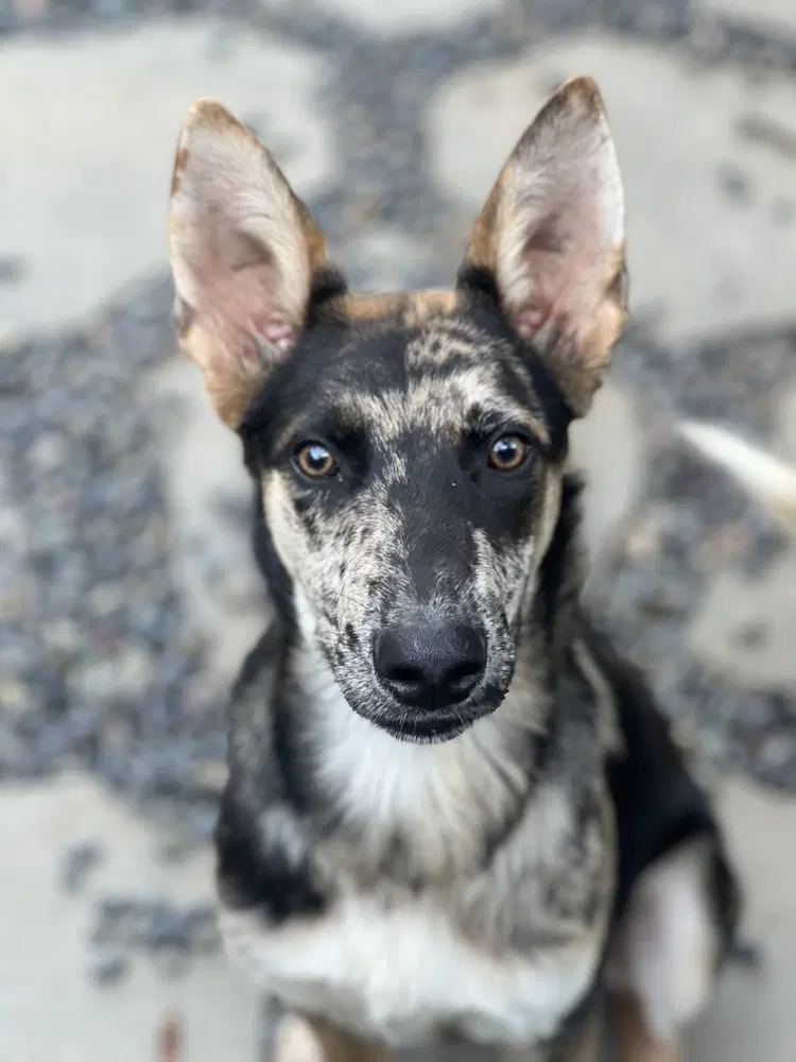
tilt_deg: -46.1
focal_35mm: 77
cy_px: 531
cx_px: 398
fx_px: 2361
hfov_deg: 19.1
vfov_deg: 25.3
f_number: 2.8
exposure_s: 1/104
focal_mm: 9
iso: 250
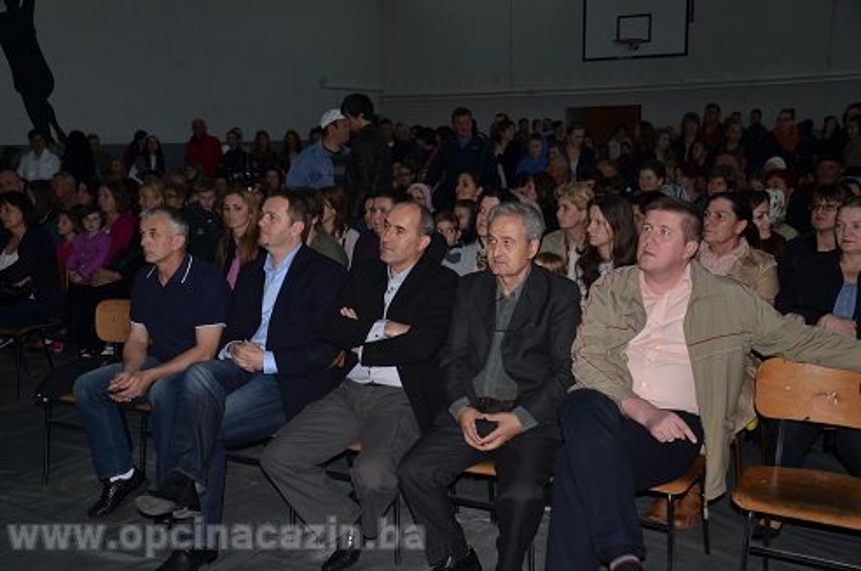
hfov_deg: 49.6
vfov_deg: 34.1
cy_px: 286
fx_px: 931
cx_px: 430
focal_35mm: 39
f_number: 4
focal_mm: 26
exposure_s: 1/60
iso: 100
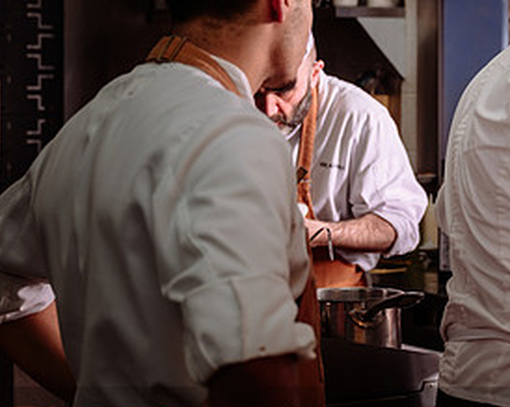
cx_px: 480
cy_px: 163
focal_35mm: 110
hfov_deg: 17.2
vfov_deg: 14.0
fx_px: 1660
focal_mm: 51
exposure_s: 1/100
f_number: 4
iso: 100
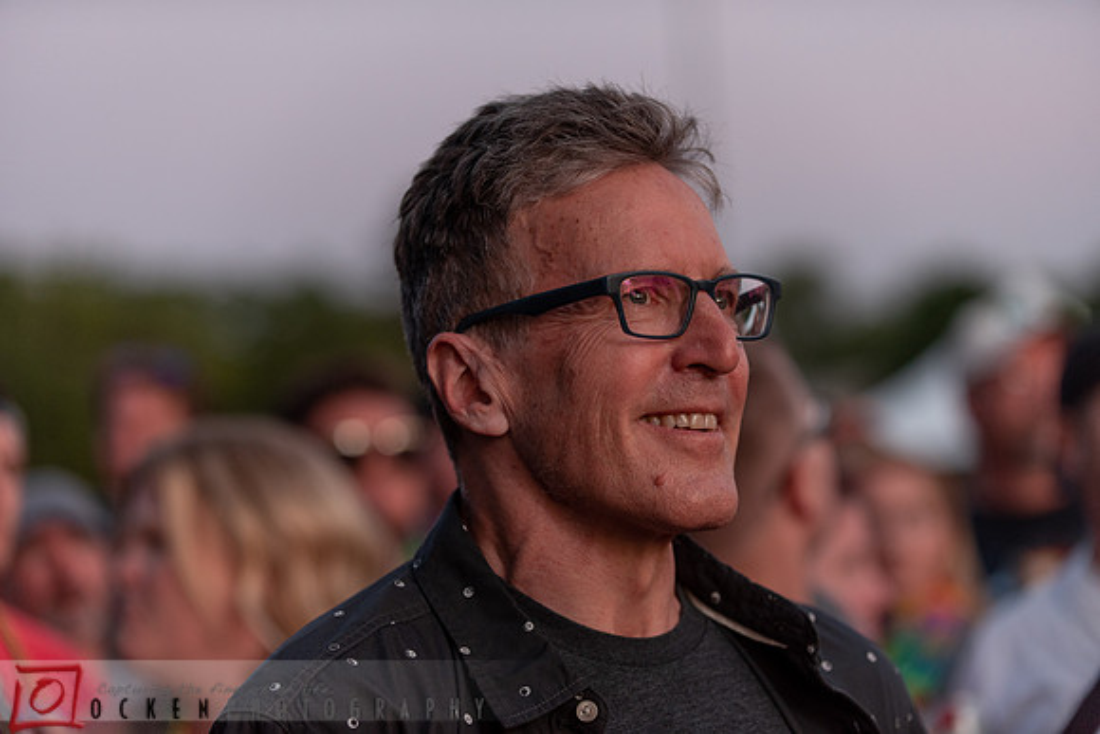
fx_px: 3117
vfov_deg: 13.4
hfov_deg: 20.0
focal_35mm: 102
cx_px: 550
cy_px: 367
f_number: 2.8
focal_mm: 102
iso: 800
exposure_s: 1/100
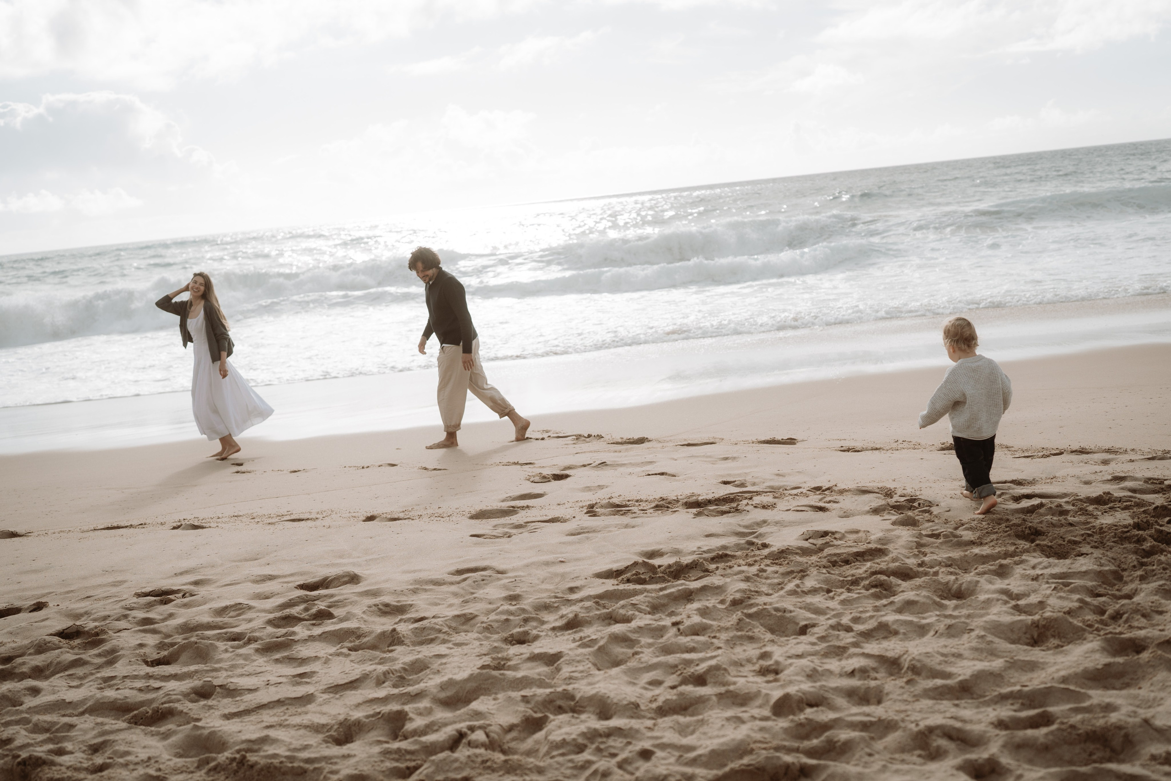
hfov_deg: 49.9
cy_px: 388
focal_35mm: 39
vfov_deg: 34.5
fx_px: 1256
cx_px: 620
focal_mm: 35
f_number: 2.2
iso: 100
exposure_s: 1/3200
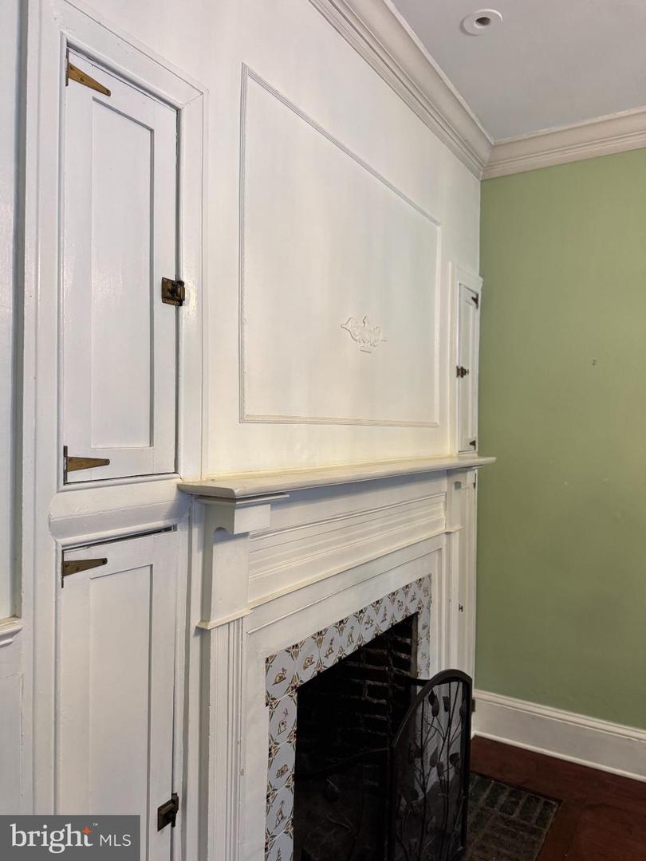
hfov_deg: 56.8
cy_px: 430
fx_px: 597
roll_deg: -1.4
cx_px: 323
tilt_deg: -0.7
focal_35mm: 24
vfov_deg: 71.6
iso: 250
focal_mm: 6.76
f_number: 1.78
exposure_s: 1/60
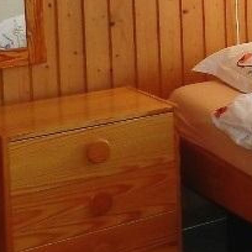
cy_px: -51
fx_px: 840
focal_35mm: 102
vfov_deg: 16.4
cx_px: 403
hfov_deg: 15.4
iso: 160
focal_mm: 4
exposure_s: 1/80
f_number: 3.4
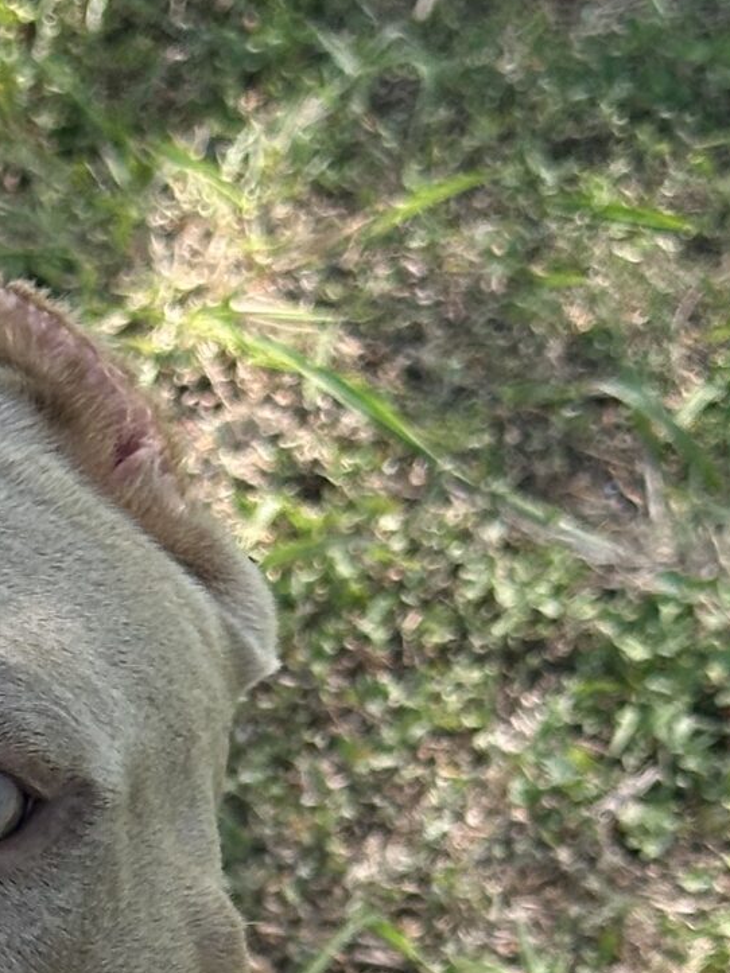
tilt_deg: -46.8
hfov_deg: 8.6
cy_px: 1498
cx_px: -242
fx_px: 4781
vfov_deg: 11.1
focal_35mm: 170
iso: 64
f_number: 1.78
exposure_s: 1/458
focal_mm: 6.86
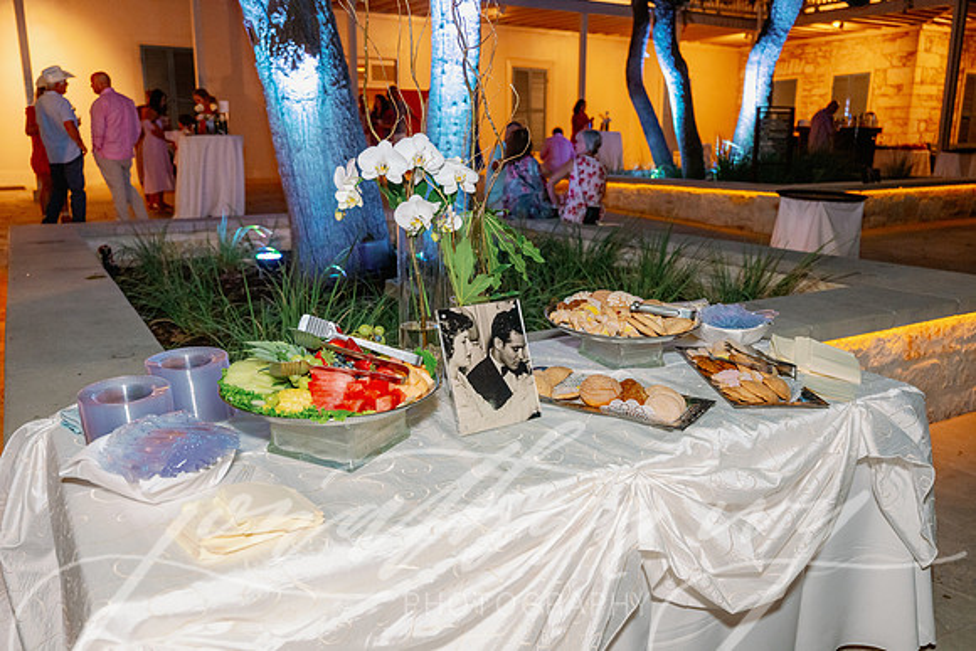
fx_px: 800
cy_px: 326
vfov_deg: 44.3
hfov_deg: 62.8
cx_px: 488
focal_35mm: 30
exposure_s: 1/60
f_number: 3.5
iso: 2500
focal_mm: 29.5
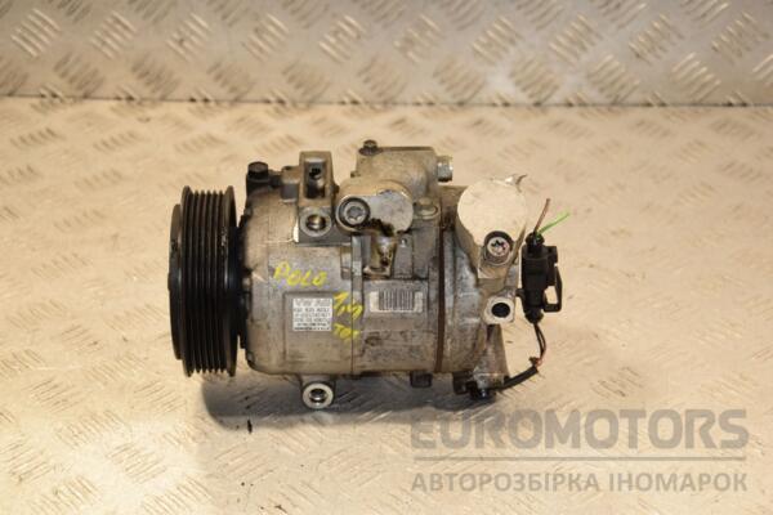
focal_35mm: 78
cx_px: 386
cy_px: 258
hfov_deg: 26.0
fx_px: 1675
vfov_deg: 17.5
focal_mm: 52
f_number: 5.6
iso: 800
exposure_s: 1/200
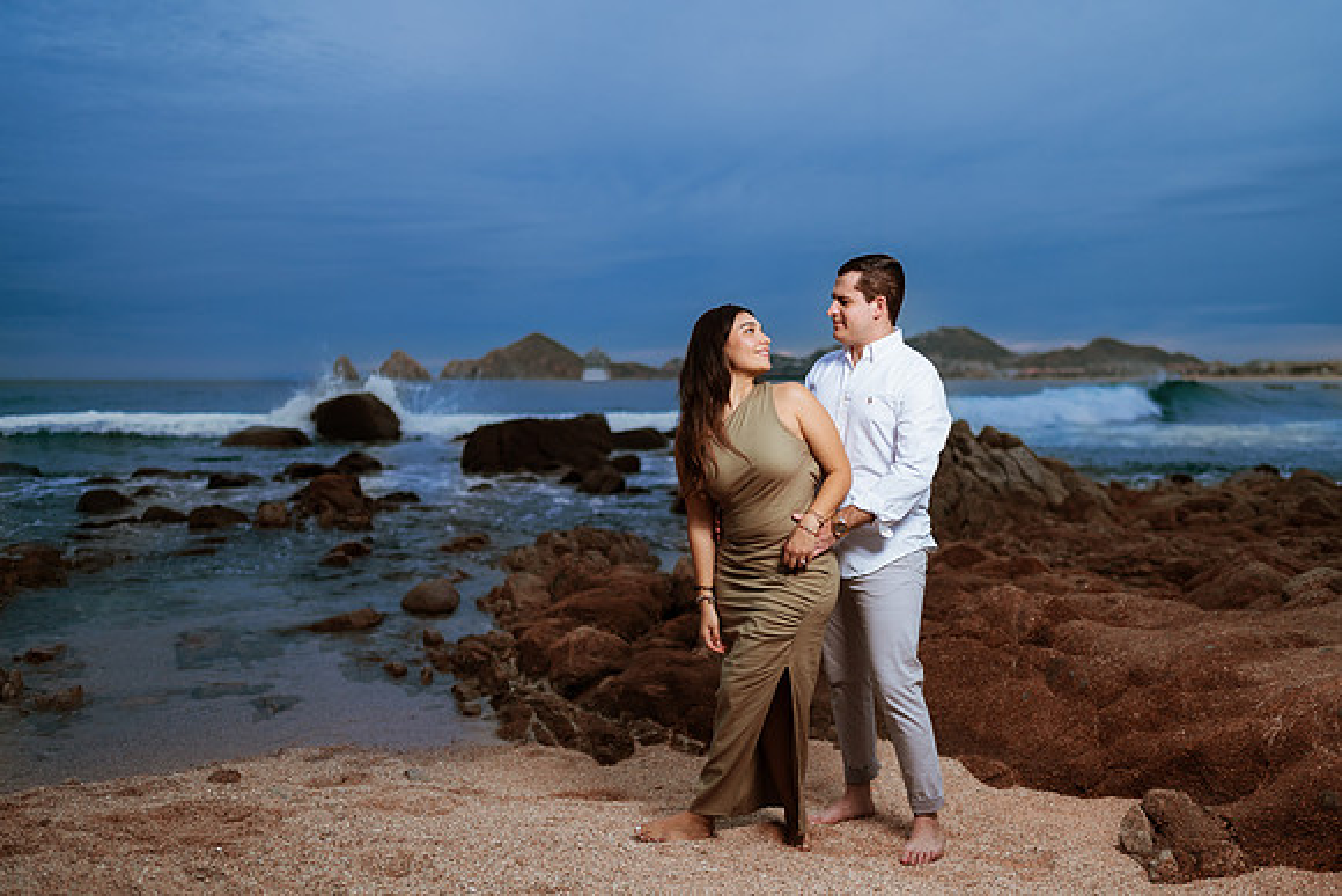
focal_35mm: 35
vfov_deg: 37.9
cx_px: 671
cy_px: 448
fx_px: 1305
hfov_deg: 54.4
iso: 100
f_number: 1.8
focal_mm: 35
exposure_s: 1/1600
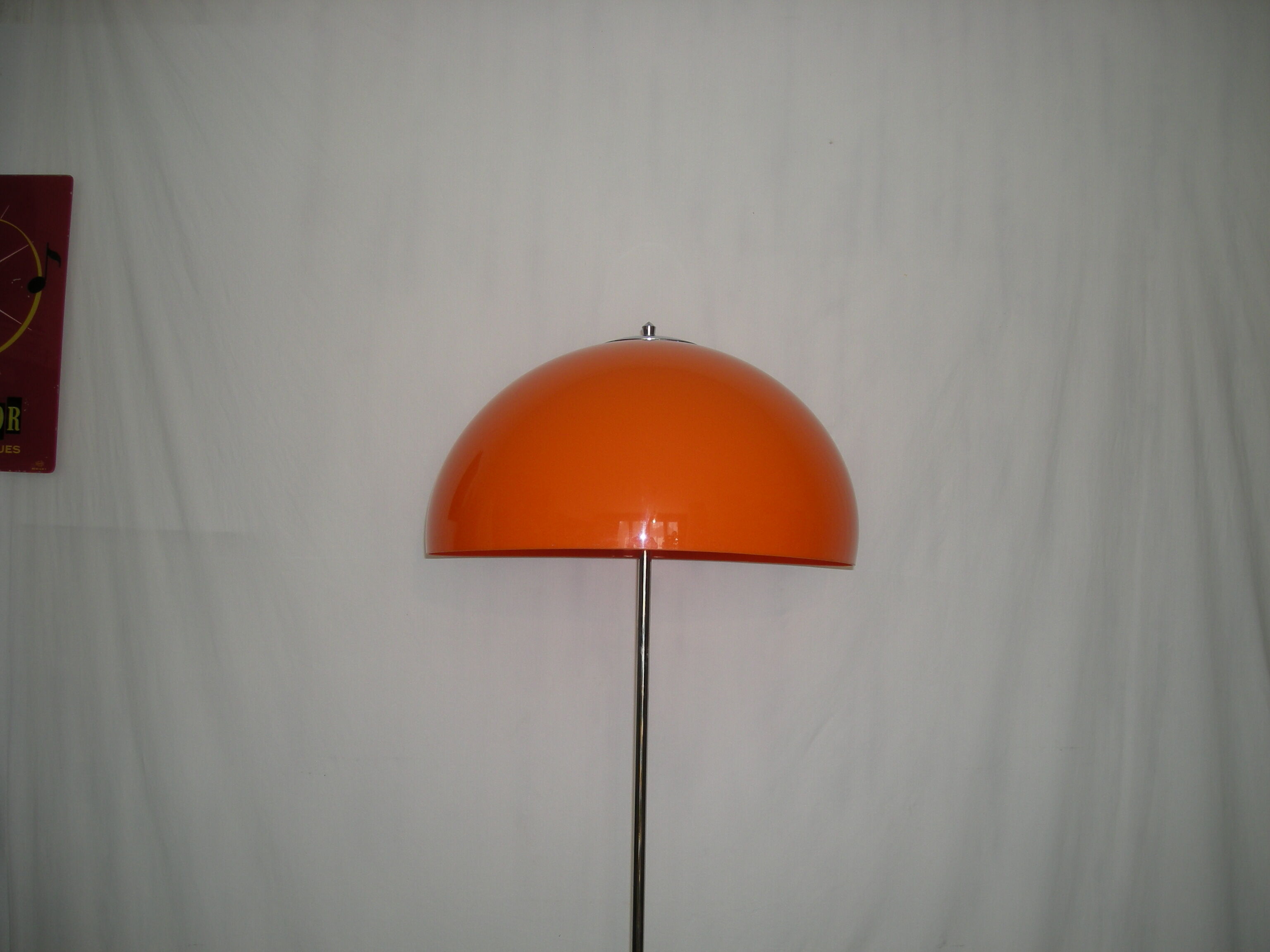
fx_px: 1284
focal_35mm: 35
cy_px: 476
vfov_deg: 40.7
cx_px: 635
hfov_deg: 52.6
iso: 50
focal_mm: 5.7
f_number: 2.8
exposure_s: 1/55.5
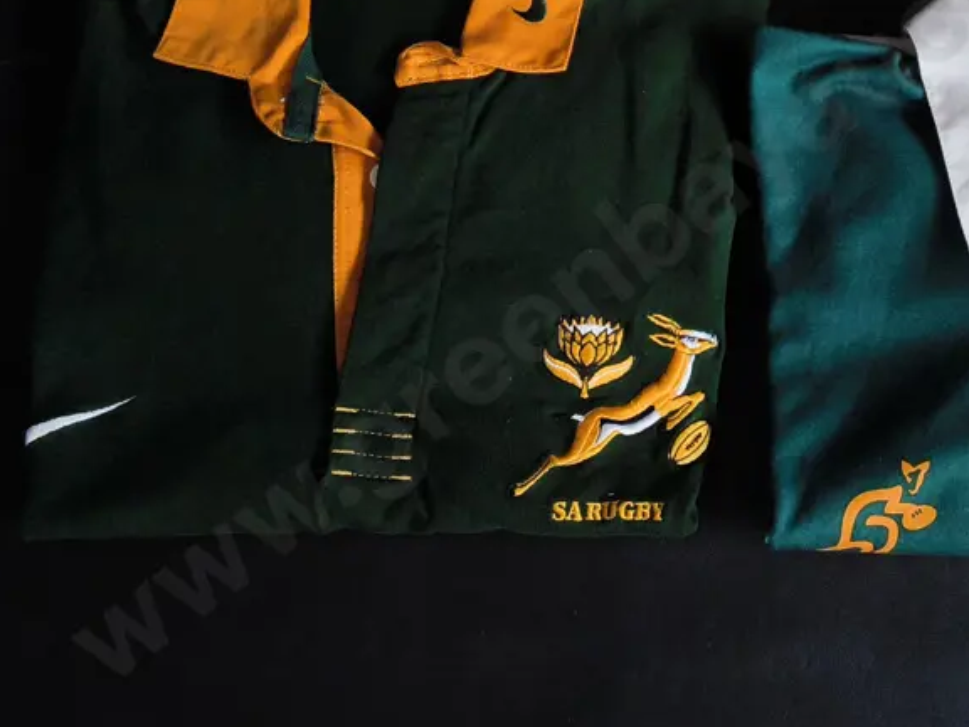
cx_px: 776
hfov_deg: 38.2
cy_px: 146
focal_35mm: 48
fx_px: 1344
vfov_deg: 29.6
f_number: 2
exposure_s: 1/100
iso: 125
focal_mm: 2.87
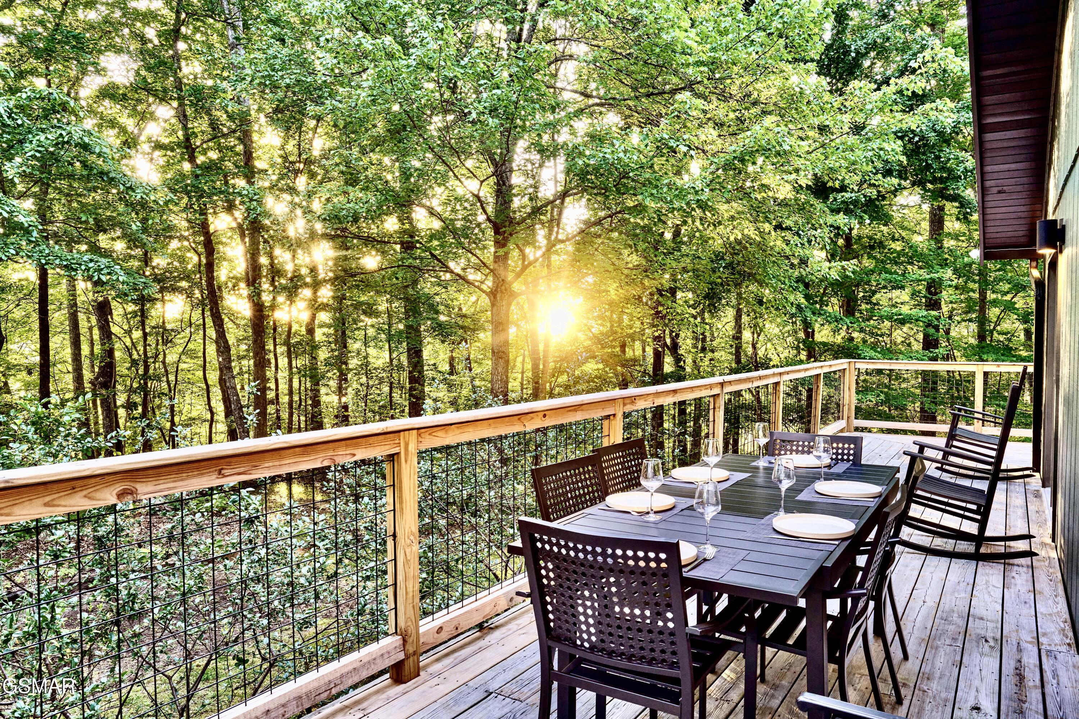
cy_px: 360
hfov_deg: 73.7
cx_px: 540
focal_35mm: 24
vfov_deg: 53.1
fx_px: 719
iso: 1000
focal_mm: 24
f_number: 14
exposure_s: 1/10
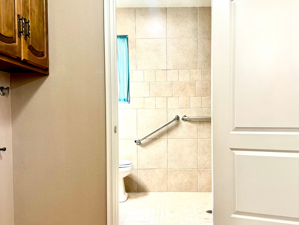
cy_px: 124
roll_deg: -1.6
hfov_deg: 56.6
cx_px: 170
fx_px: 276
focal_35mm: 32
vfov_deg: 44.1
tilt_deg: -2.1
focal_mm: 6.76
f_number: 1.78
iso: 160
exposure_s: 1/60
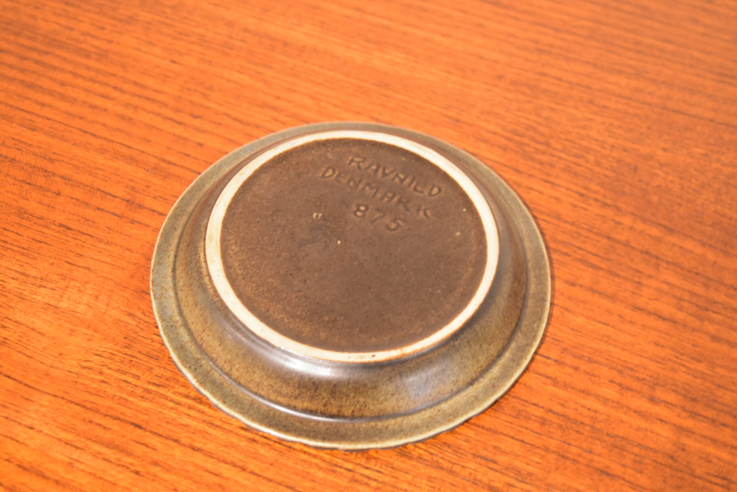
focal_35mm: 54
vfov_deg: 25.1
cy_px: 246
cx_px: 368
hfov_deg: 36.9
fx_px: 1105
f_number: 4.8
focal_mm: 36
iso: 1600
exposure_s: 1/30
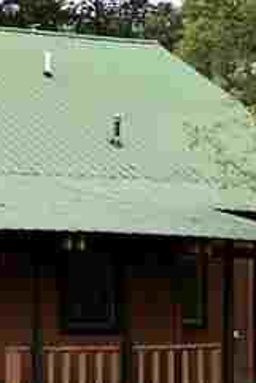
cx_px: -466
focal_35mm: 160
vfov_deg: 12.8
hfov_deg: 7.7
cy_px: 176
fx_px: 1704
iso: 25
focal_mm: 4.15
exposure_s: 1/855
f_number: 2.2
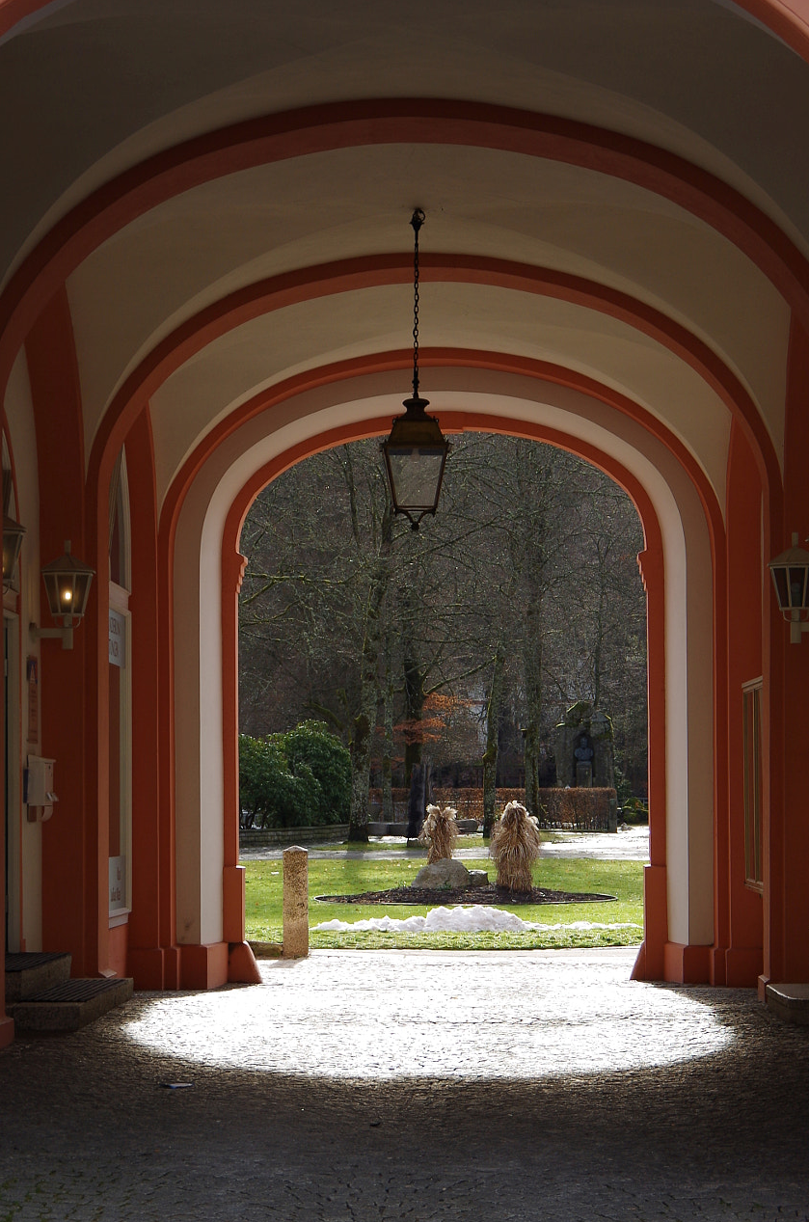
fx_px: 3285
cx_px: 359
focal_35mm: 97
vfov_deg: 21.1
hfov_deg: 14.0
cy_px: 686
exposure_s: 1/200
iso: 100
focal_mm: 40
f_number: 5
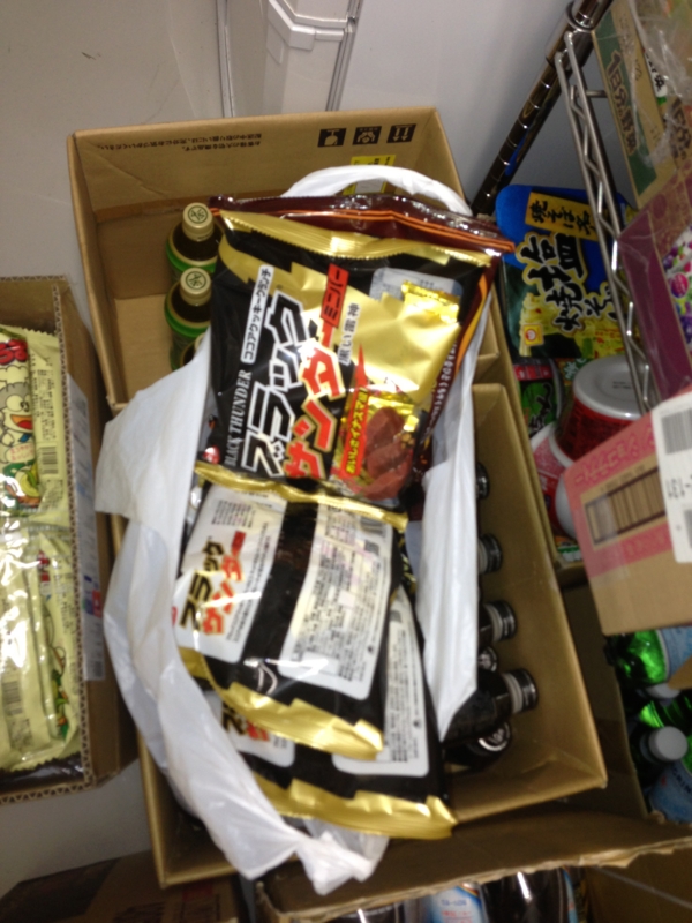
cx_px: 346
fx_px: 880
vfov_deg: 55.4
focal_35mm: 33
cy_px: 462
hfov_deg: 42.9
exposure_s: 1/20
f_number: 2.4
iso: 64
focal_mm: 4.13
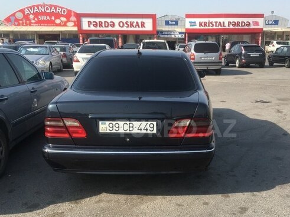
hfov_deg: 47.6
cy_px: 128
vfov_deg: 36.7
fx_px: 327
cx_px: 176
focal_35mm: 39
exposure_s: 1/999
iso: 25
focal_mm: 4.15
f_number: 2.2
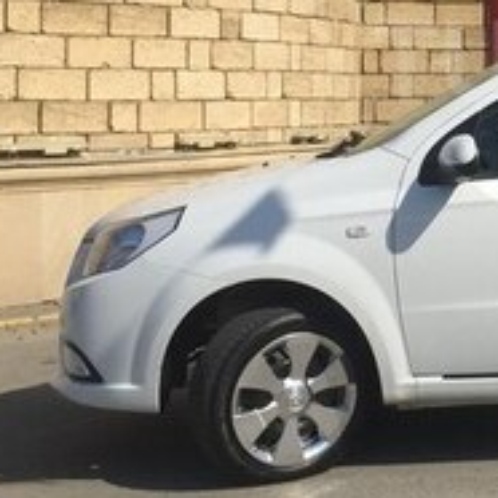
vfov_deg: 18.8
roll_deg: -0.4
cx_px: 651
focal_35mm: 91
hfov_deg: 17.8
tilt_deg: +0.5
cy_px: 60
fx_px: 1481
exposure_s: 1/4405
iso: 32
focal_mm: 4.15
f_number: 2.2
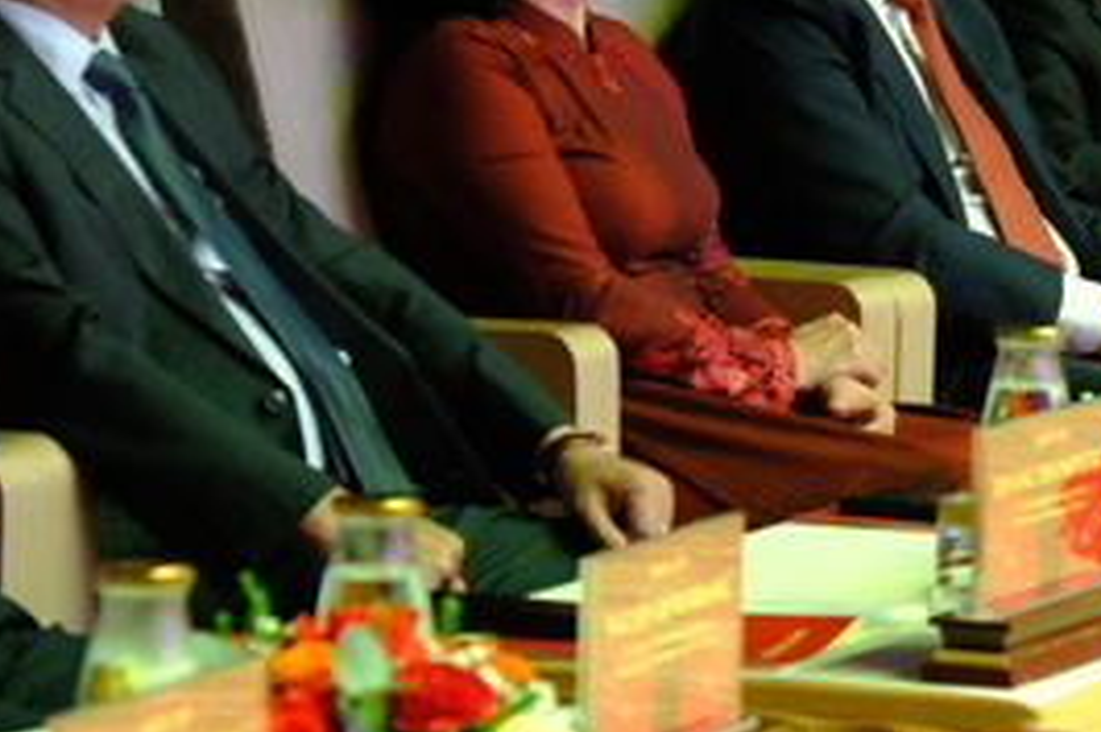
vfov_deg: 6.1
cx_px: 1126
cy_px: 21
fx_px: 6877
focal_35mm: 225
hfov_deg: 9.1
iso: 8000
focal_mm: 55
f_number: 4
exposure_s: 1/125
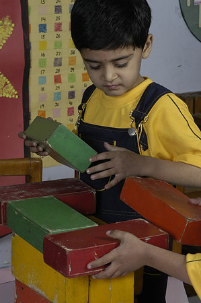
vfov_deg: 14.4
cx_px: 100
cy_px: 152
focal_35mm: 142
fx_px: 1196
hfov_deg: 9.6
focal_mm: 95
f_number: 13
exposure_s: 1/60
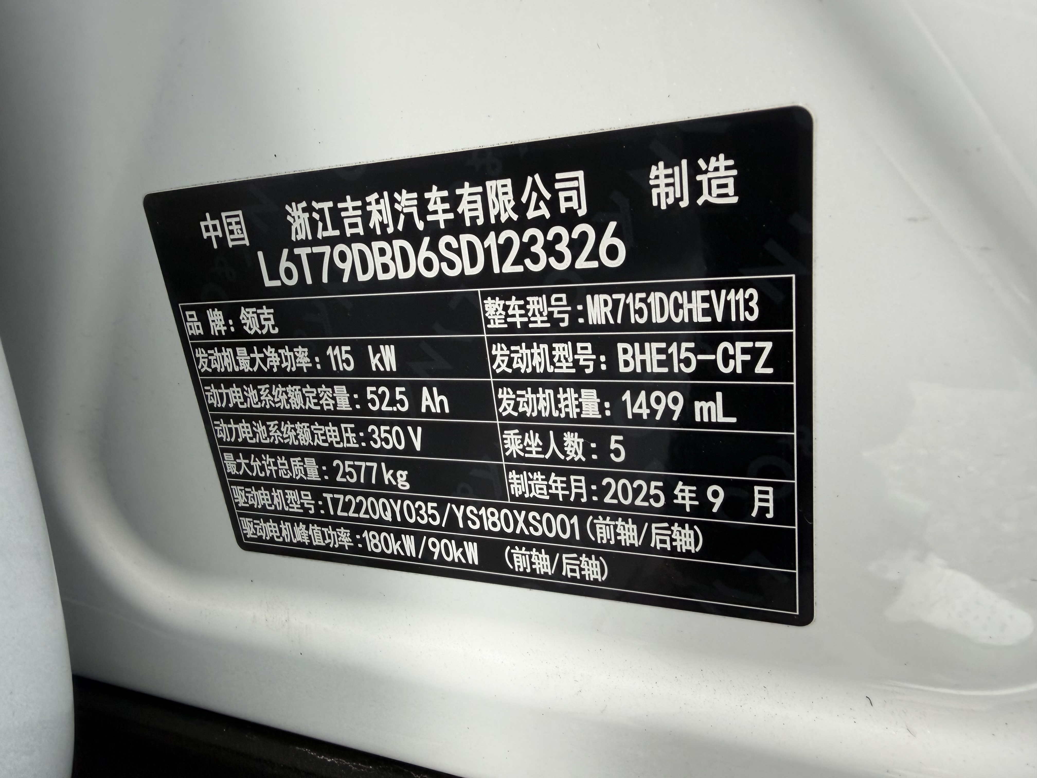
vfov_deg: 56.8
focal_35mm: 24
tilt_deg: -16.3
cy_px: 389
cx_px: 518
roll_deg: +6.0
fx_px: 719
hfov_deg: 71.6
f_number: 2.2
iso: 100
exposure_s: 1/121
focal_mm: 2.22
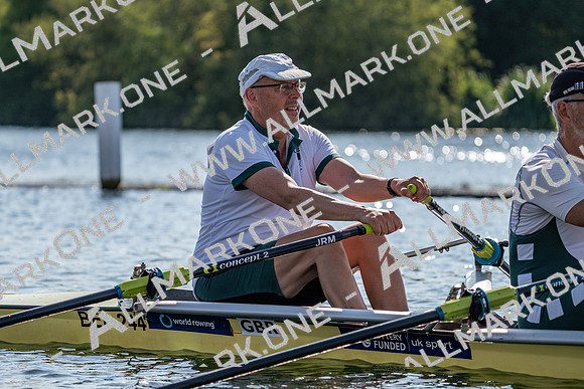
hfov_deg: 9.8
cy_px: 194
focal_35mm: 211
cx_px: 292
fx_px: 3424
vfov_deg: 6.5
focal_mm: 211
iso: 160
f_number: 5.6
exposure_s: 1/1600
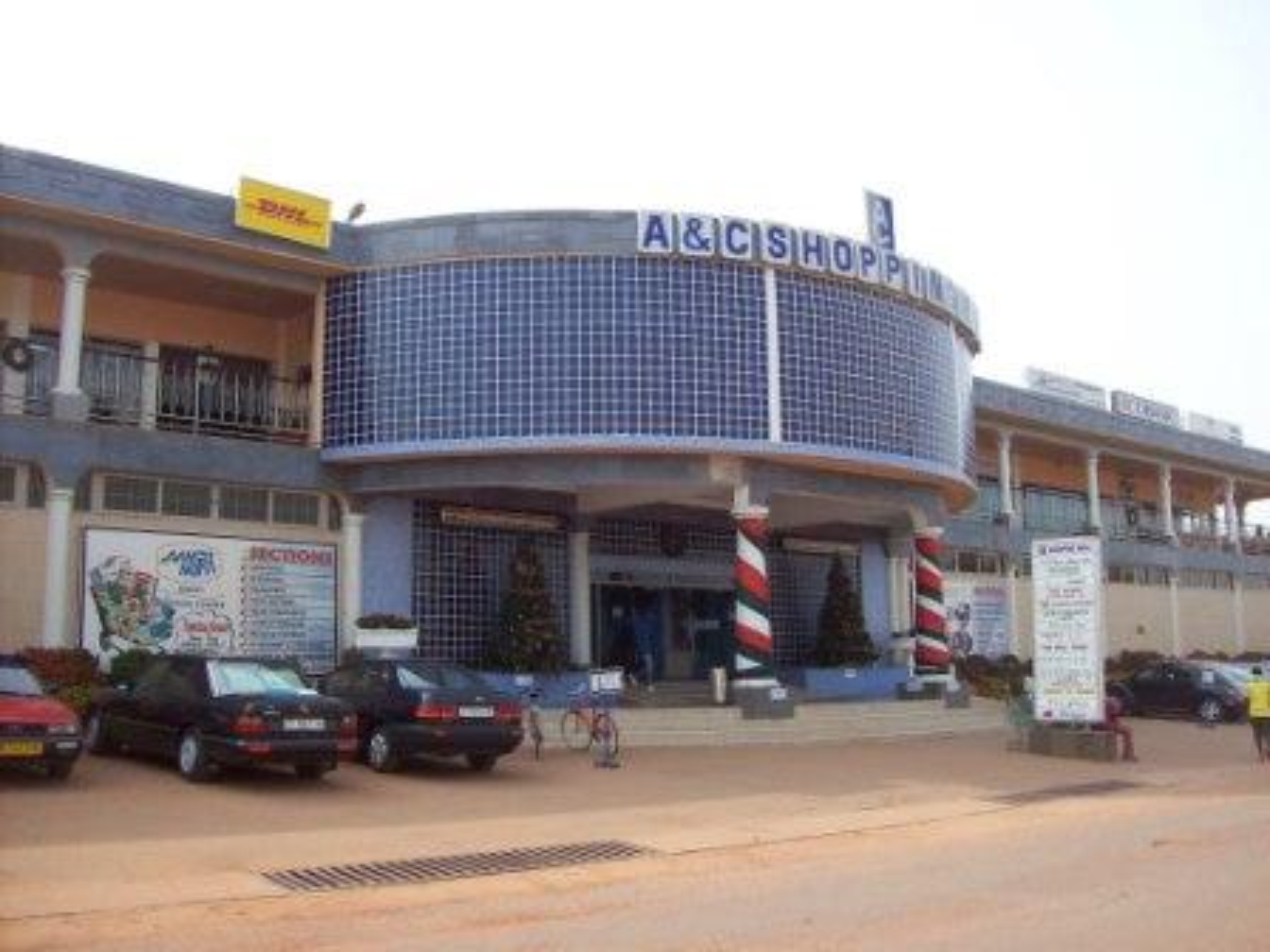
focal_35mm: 36
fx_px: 1321
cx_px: 635
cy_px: 476
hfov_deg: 51.4
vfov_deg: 39.7
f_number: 2.7
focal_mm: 6
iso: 80
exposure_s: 1/831
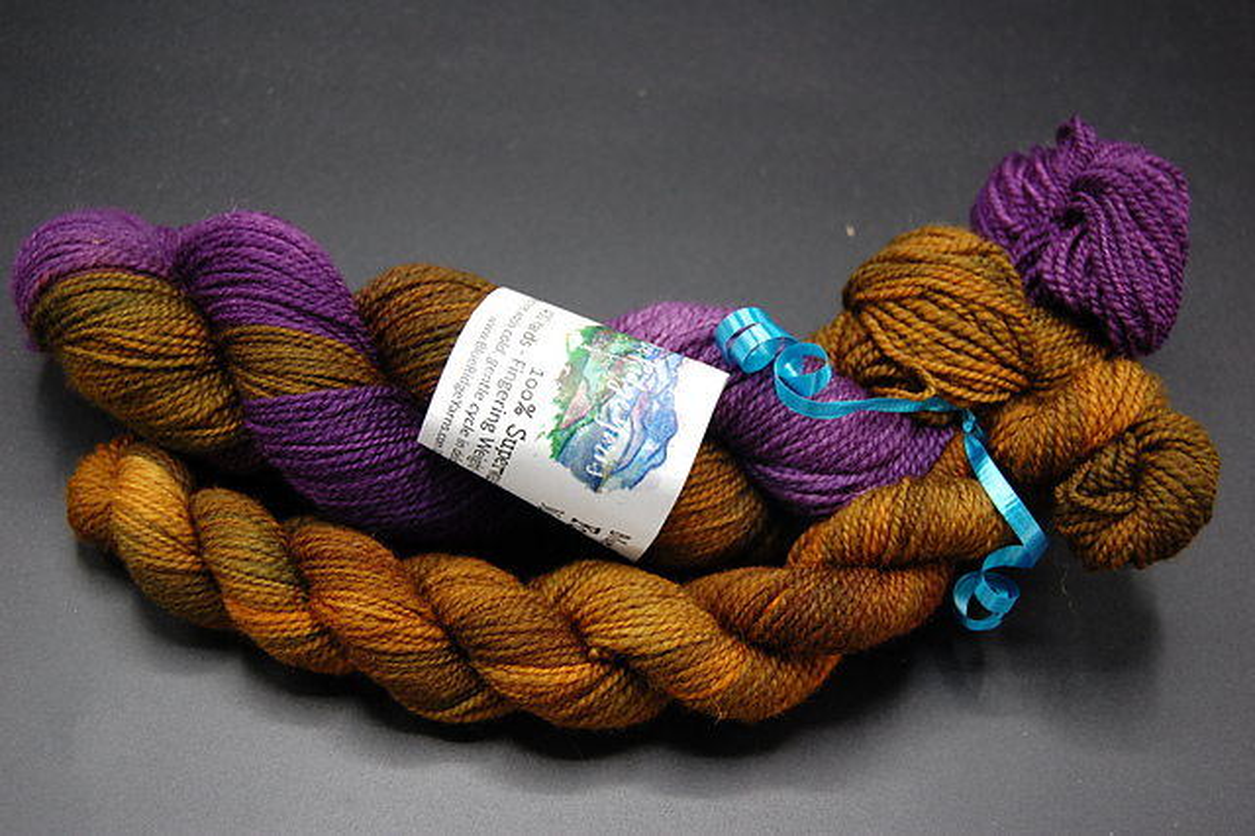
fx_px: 1986
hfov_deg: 35.1
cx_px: 628
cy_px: 418
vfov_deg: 23.8
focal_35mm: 57
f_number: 5
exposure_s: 1/100
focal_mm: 38
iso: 400
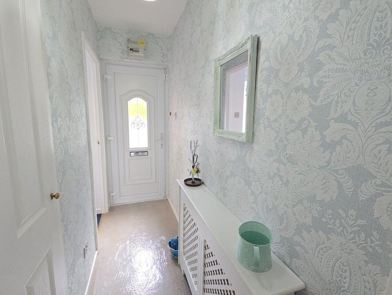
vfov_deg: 81.8
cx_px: 191
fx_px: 170
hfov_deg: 98.1
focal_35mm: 15
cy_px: 147
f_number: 2.2
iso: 125
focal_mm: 2.2
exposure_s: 1/50
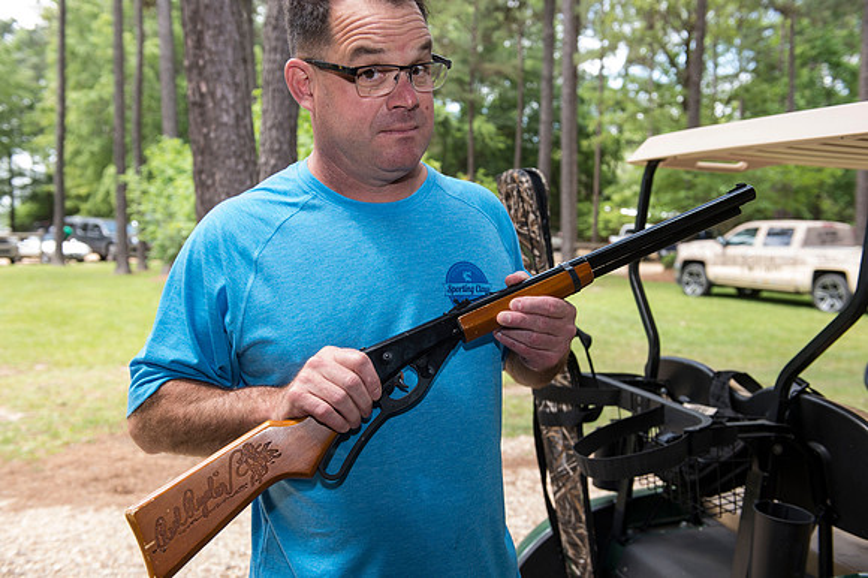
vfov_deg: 36.8
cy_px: 289
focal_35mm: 36
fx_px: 867
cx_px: 434
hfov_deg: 53.2
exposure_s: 1/200
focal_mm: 36
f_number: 5
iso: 500
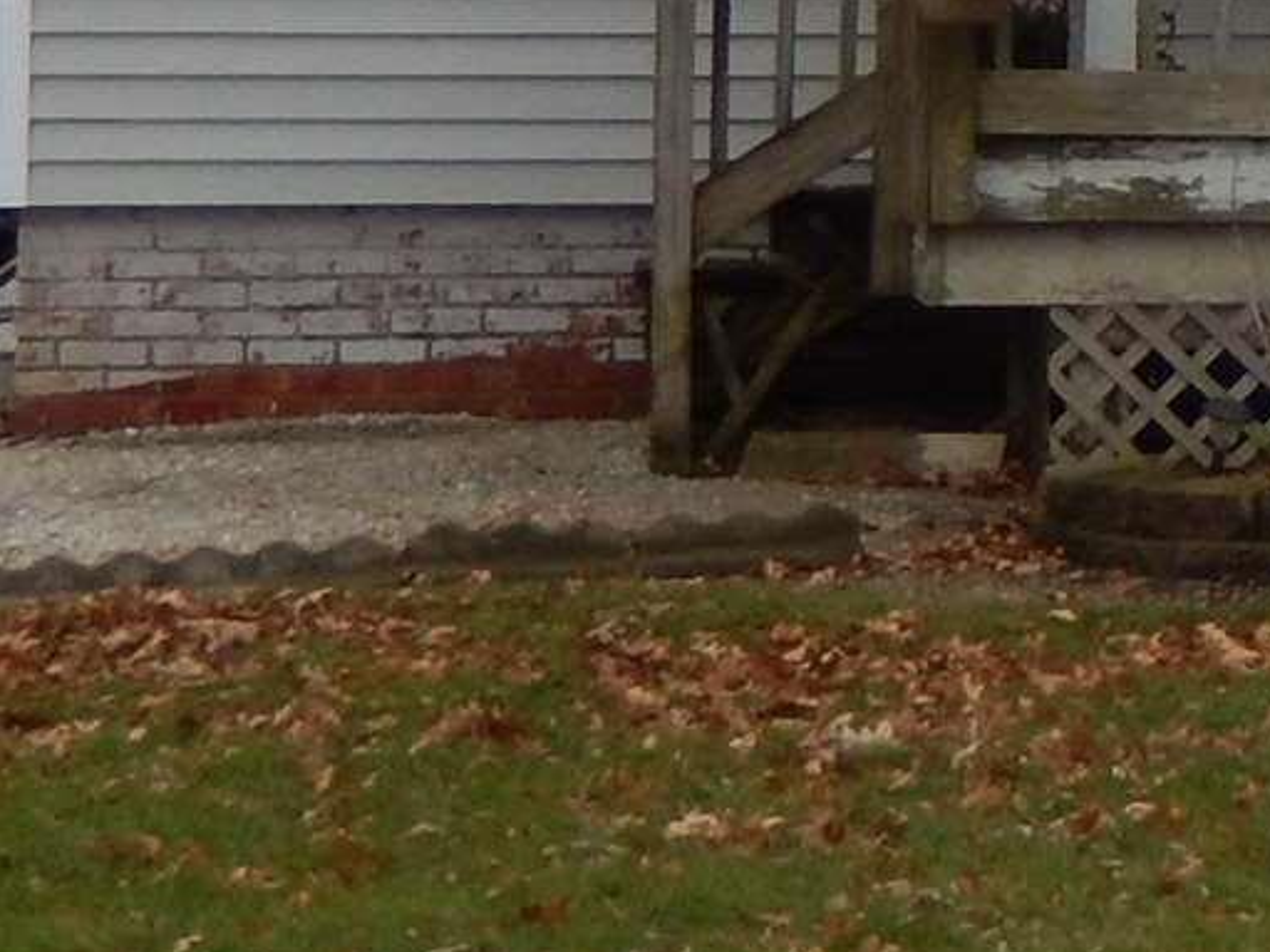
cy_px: -759
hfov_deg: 7.7
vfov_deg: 5.9
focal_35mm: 246
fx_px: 9025
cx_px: 2575
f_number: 4.2
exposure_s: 1/125
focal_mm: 7.3
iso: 125
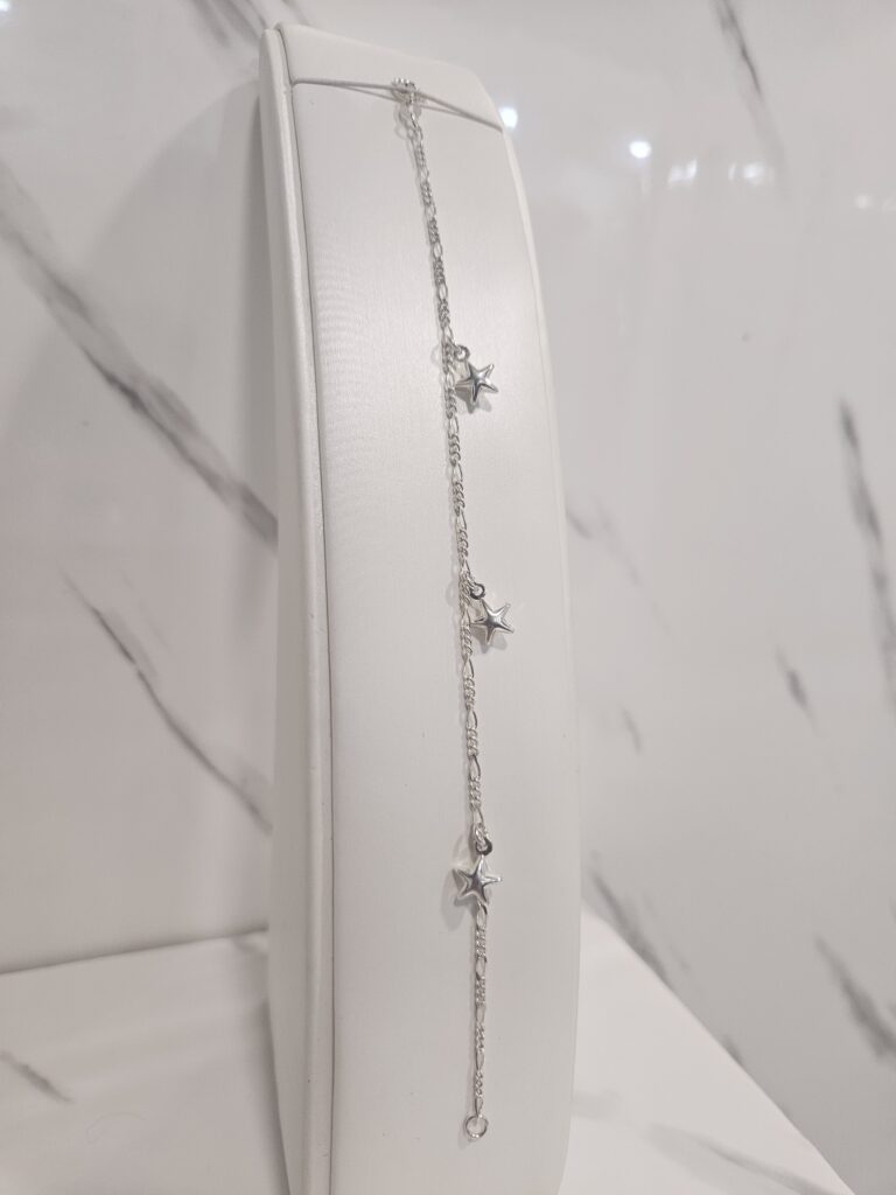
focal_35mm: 23
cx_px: 448
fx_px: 794
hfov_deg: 58.9
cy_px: 598
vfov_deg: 73.9
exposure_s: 1/100
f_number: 1.8
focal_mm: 5.4
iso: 160
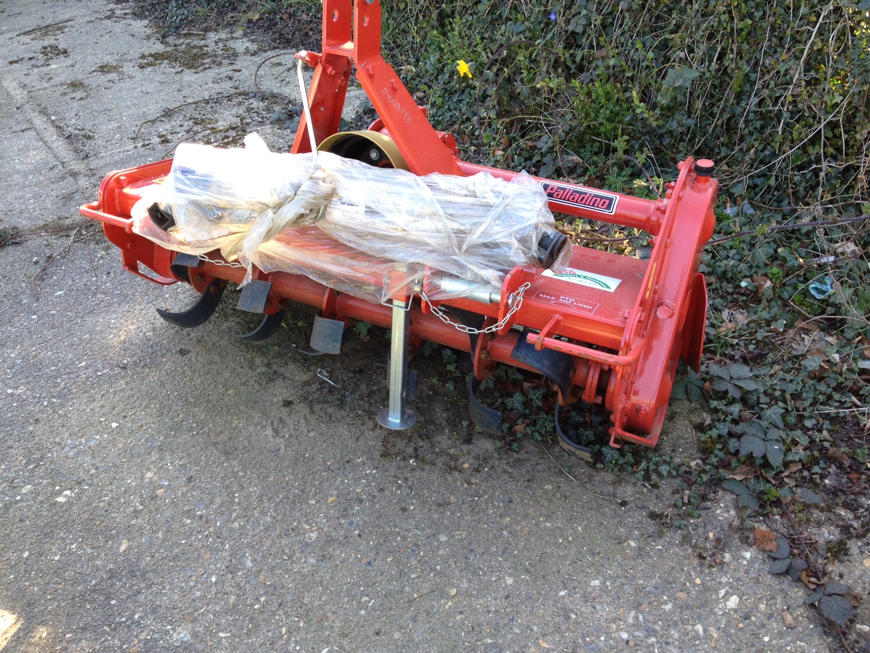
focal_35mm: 35
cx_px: 435
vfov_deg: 40.7
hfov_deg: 52.6
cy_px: 326
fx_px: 880
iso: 80
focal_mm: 4.28
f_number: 2.4
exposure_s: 1/120
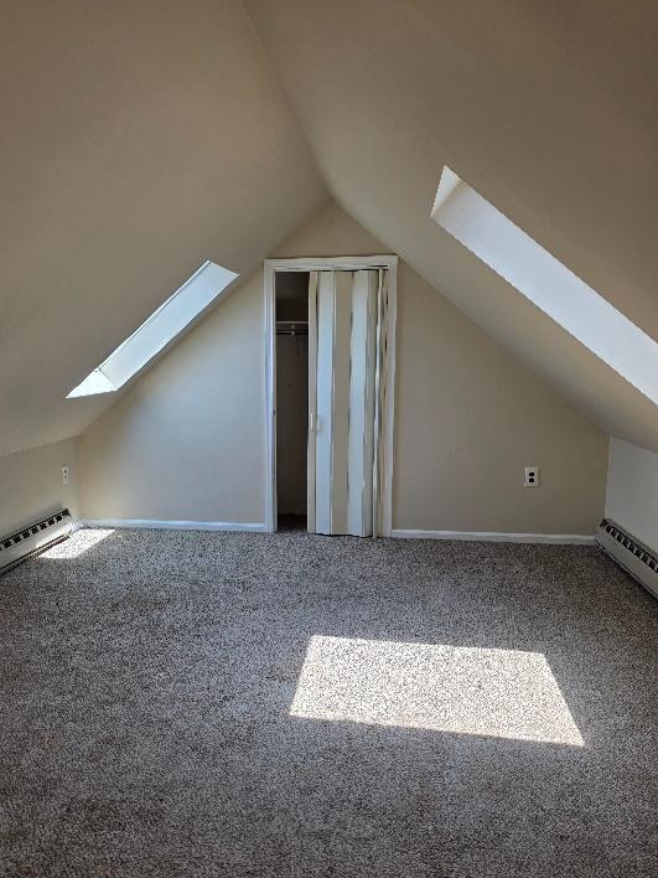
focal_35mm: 26
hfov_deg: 53.0
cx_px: 292
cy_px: 465
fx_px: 659
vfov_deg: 67.2
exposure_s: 1/120
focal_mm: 6.3
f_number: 1.7
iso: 25
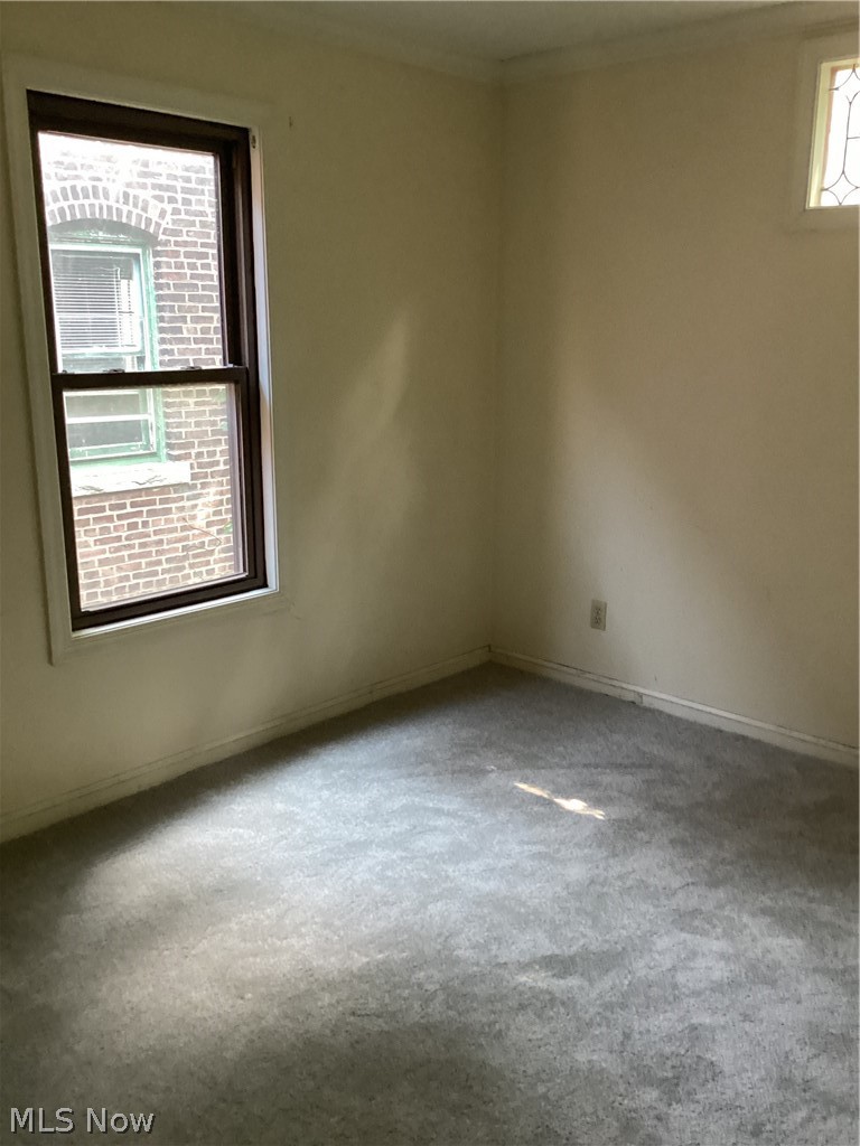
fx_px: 1027
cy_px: 573
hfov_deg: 45.4
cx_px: 430
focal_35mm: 31
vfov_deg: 58.4
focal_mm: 3.3
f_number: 2.4
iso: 400
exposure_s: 1/50
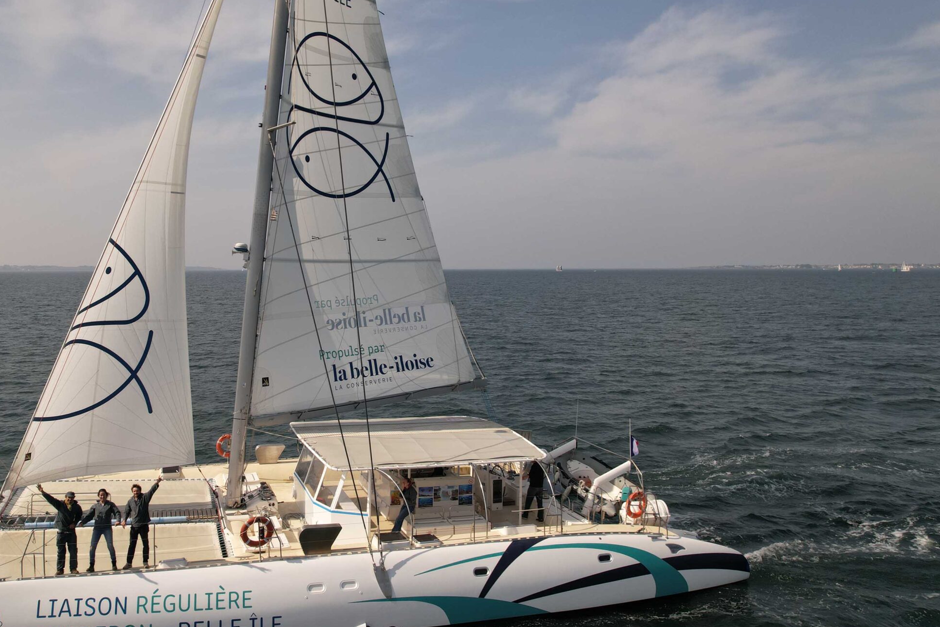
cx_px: 361
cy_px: 256
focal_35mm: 29
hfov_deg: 62.9
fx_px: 757
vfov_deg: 44.8
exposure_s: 1/100
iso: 100
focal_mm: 8.38
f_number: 2.8
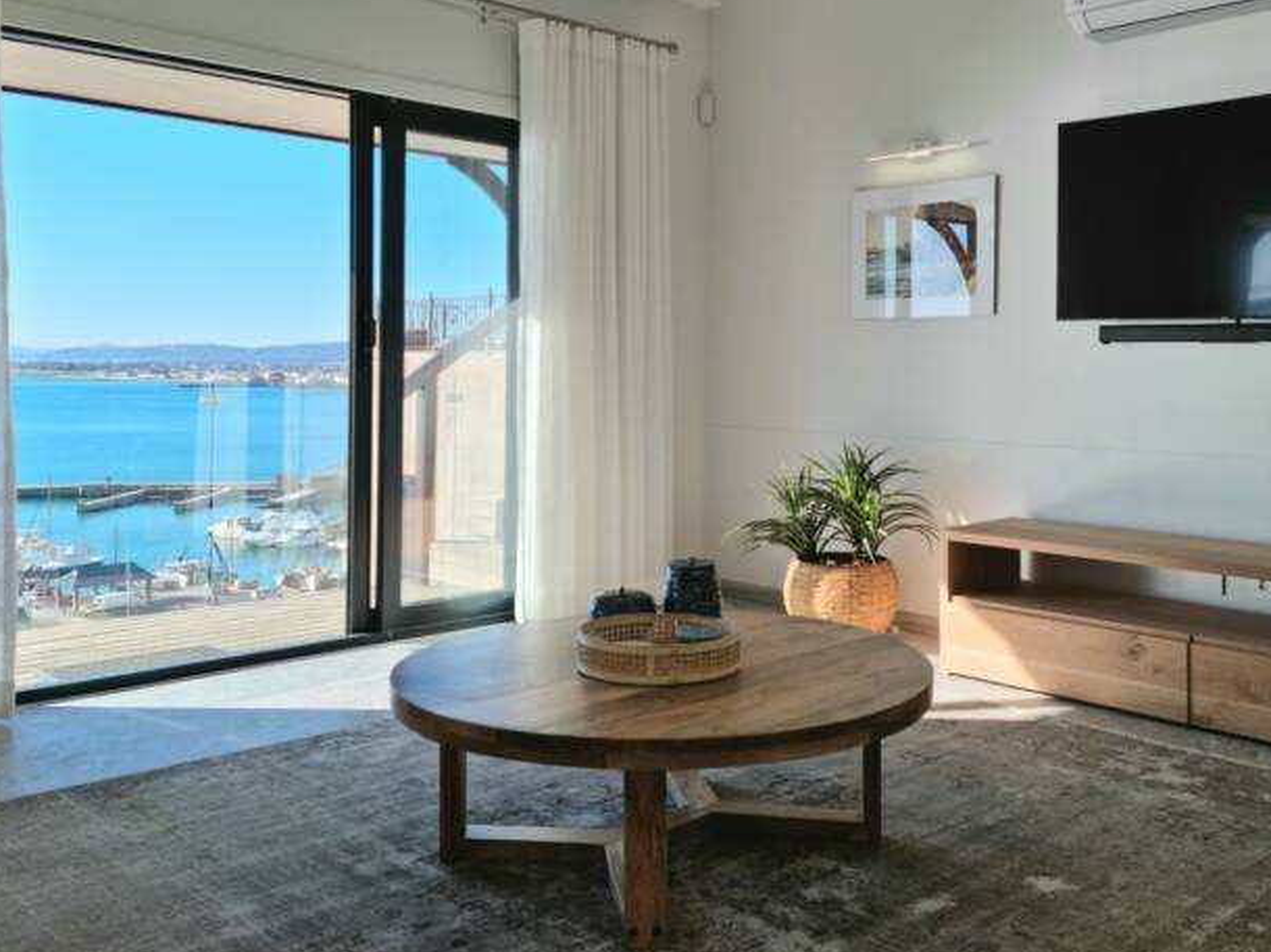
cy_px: 367
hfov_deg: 53.6
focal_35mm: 34
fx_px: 1248
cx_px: 754
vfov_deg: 41.5
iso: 25
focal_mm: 5.9
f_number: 2
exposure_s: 1/455
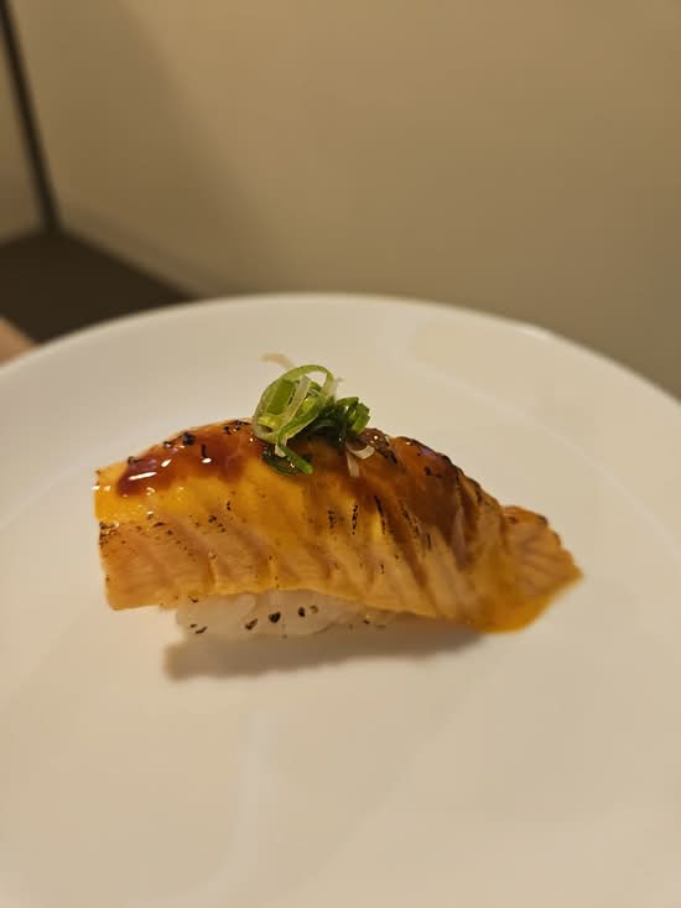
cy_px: 454
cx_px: 340
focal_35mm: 23
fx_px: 603
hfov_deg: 58.9
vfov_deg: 73.9
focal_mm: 5.4
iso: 400
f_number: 1.8
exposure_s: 1/60
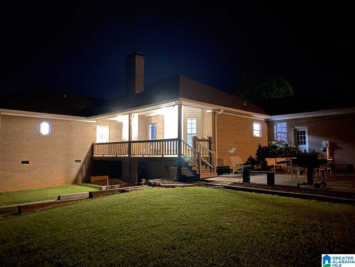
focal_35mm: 26
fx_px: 267
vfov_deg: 53.1
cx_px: 178
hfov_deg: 67.3
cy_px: 134
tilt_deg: +4.0
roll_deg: -0.2
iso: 400
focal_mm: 4.25
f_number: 1.8
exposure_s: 1/2
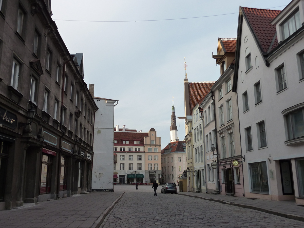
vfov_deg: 44.2
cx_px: 152
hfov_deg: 56.8
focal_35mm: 32
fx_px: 281
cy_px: 114
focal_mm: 5.3
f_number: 4
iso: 125
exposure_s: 1/320
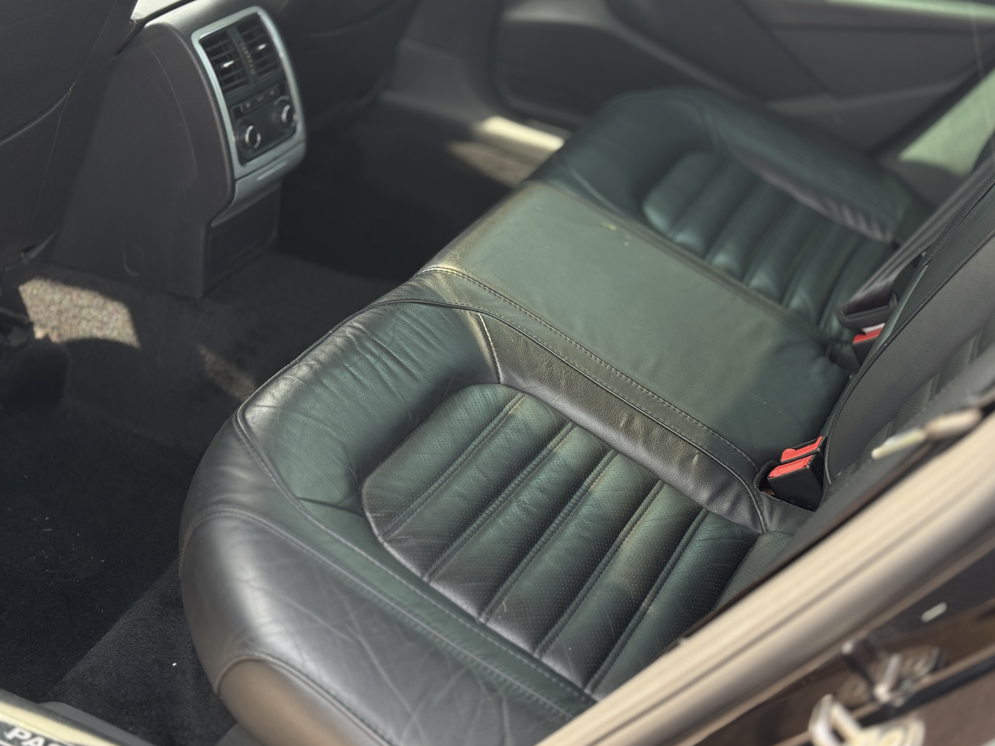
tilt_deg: -29.4
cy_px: 336
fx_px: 1581
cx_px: 484
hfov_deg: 34.9
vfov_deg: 26.5
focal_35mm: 55
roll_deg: -7.4
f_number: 1.78
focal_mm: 6.76
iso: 80
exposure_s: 1/309
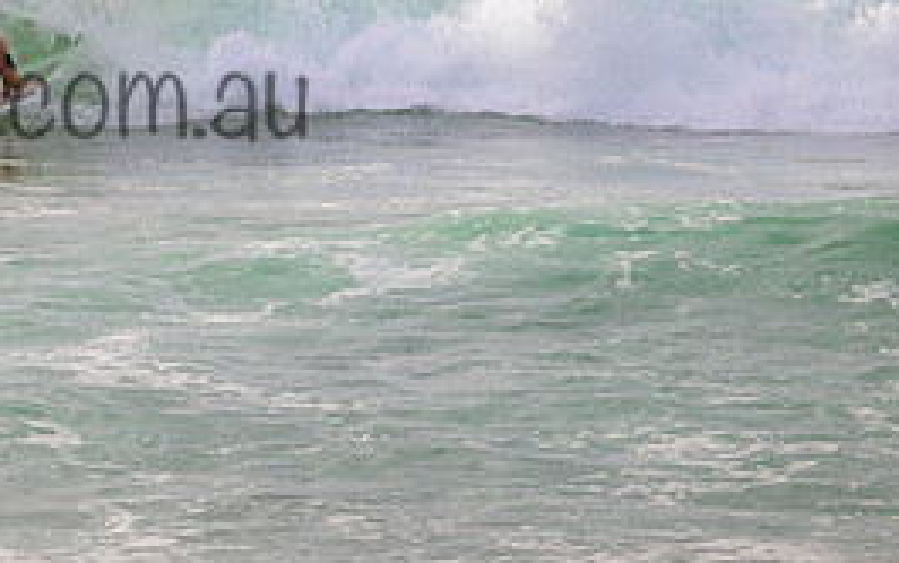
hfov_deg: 4.7
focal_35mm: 446
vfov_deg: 2.9
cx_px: -51
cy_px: 59
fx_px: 10934
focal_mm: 200
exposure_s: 1/2000
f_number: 11
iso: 900
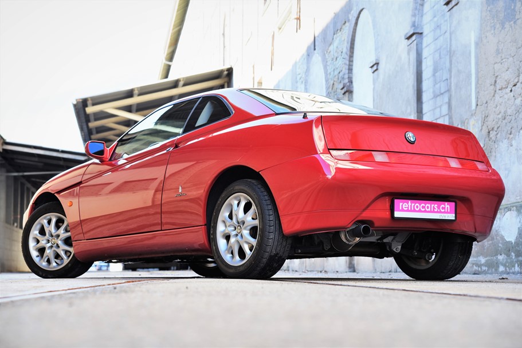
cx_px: 261
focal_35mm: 75
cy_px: 174
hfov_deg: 27.0
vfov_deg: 18.2
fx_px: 1088
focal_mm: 75
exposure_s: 1/160
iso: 400
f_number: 6.3
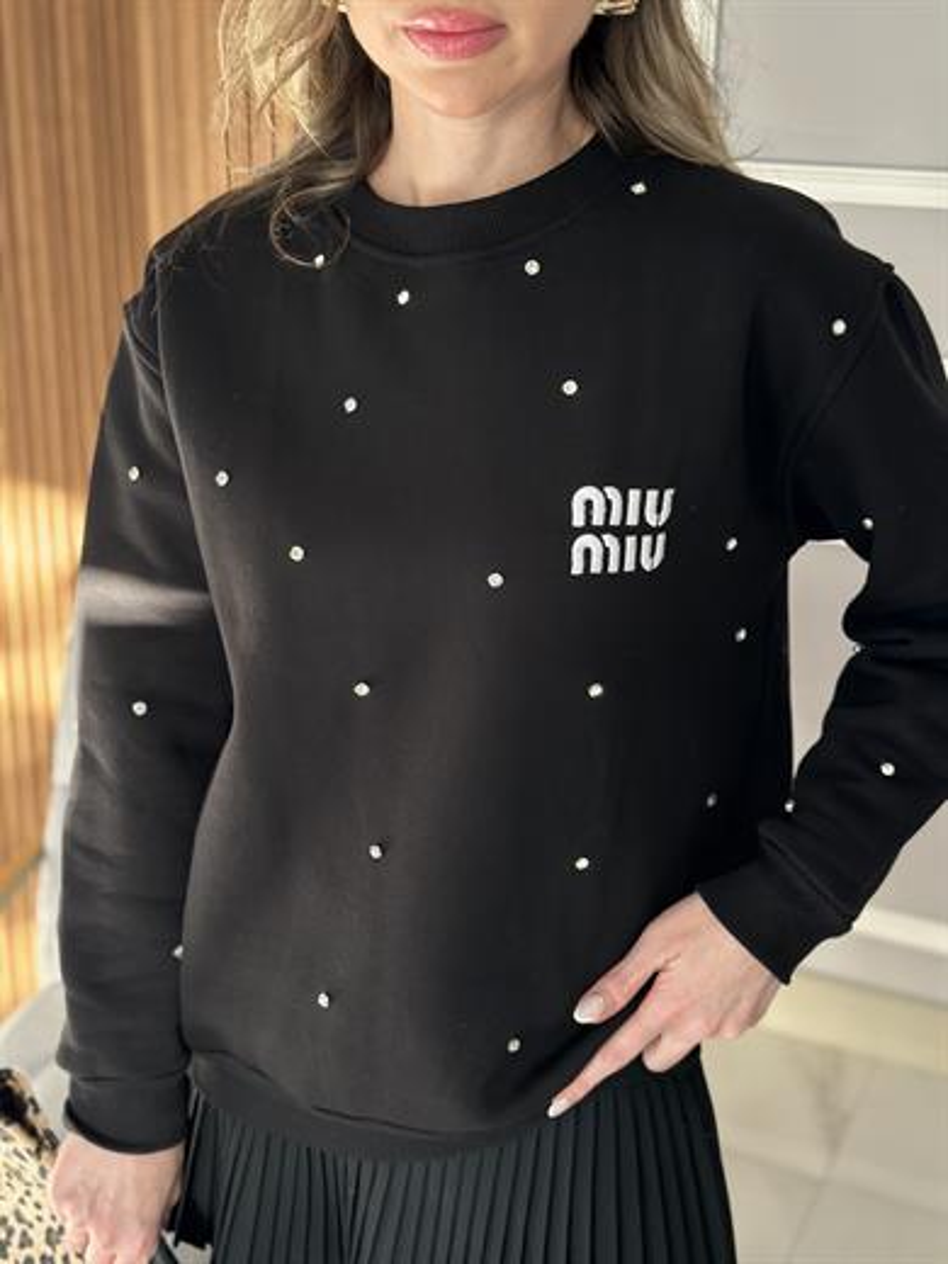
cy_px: 632
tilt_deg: -21.6
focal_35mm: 48
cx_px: 474
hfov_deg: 30.3
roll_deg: -1.2
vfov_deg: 39.7
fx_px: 1753
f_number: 1.78
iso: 125
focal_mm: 6.86
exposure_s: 1/85
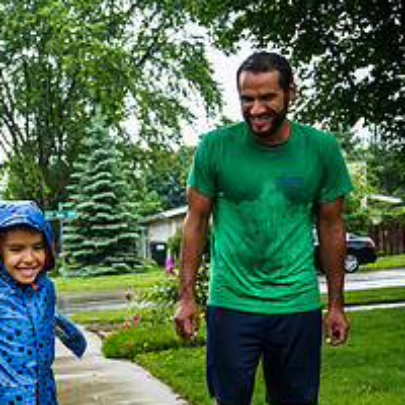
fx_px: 821
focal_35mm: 62
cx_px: -13
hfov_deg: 26.1
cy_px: 371
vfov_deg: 26.7
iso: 640
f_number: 2.8
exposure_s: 1/1000
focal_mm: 24
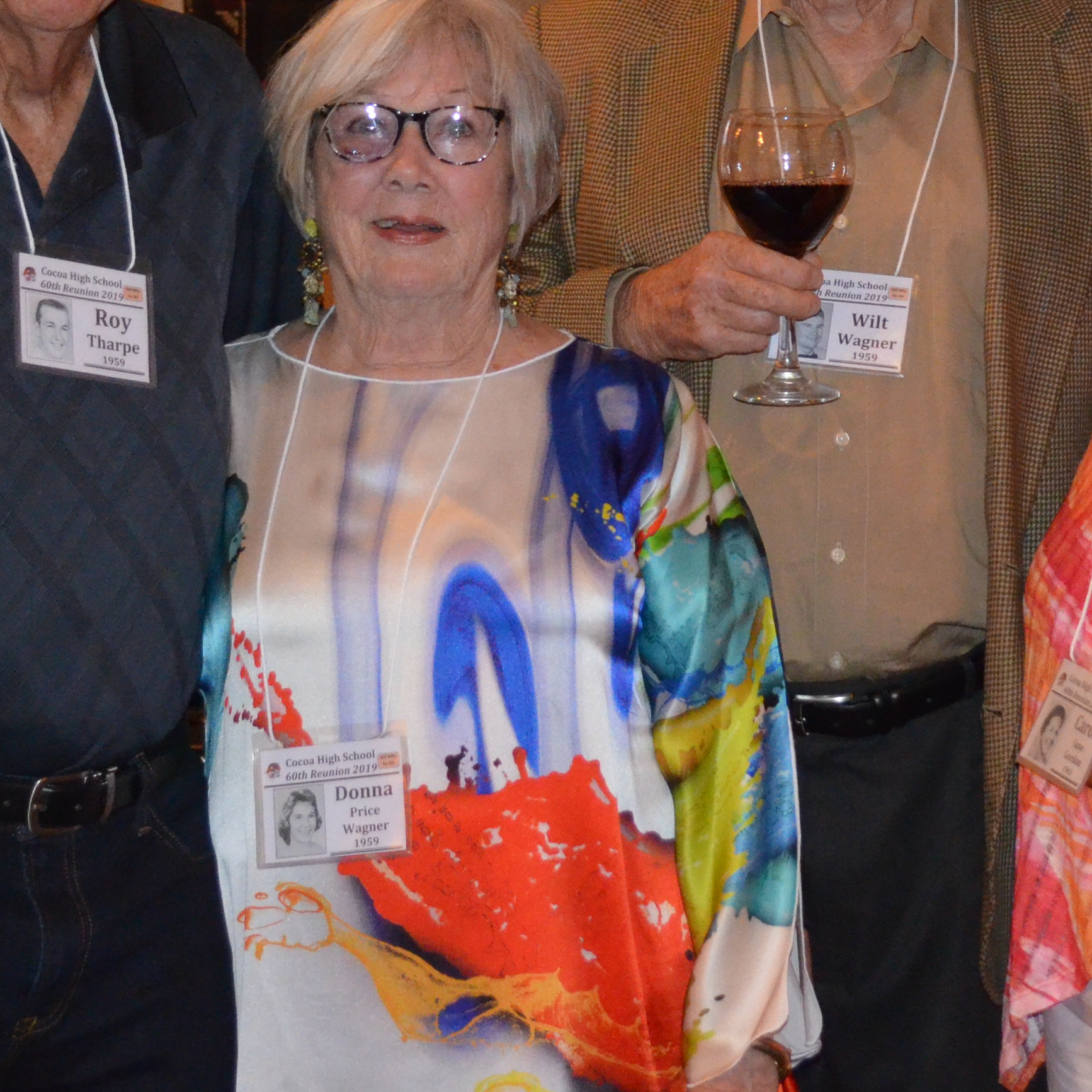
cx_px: 634
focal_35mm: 94
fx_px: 3355
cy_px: 183
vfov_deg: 18.3
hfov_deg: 18.5
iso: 3200
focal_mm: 26
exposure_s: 1/60
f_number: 4.2
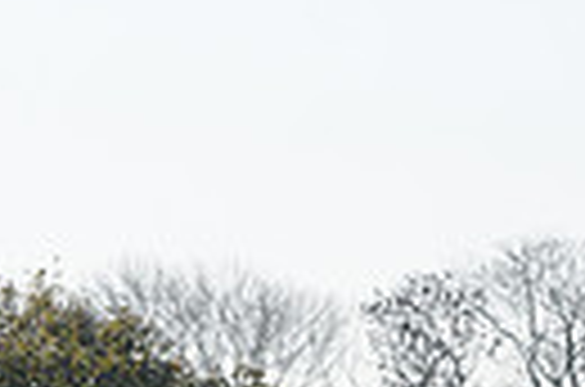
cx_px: 729
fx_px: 9045
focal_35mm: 558
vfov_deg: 2.4
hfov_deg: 3.7
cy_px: 814
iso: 1000
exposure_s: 1/1250
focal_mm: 125
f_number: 8
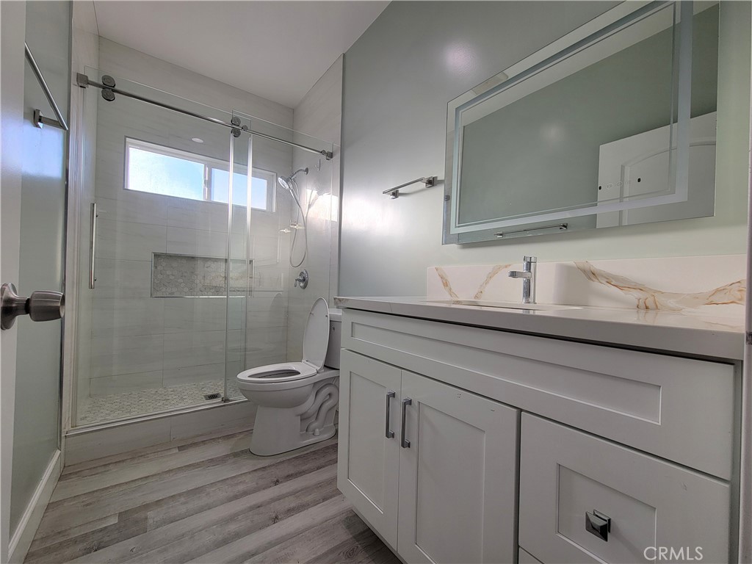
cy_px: 282
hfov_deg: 106.2
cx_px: 376
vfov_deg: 89.9
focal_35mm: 13
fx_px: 282
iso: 50
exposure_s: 1/161
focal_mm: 2.2
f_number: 2.2
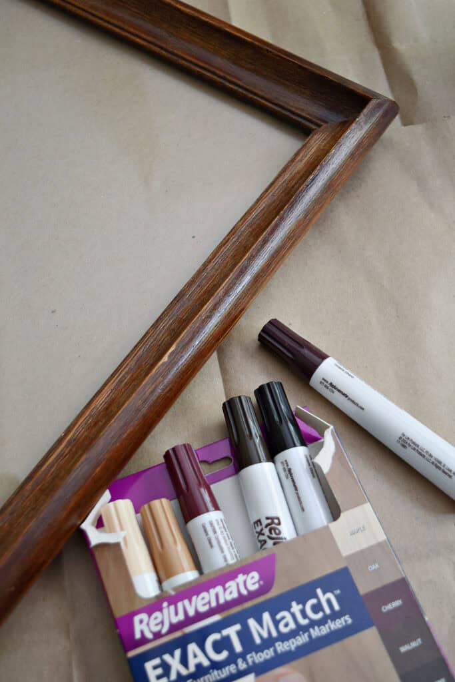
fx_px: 824
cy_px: 341
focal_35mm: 44
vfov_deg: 45.0
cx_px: 228
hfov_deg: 30.9
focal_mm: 29
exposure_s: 1/60
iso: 400
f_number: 4.2
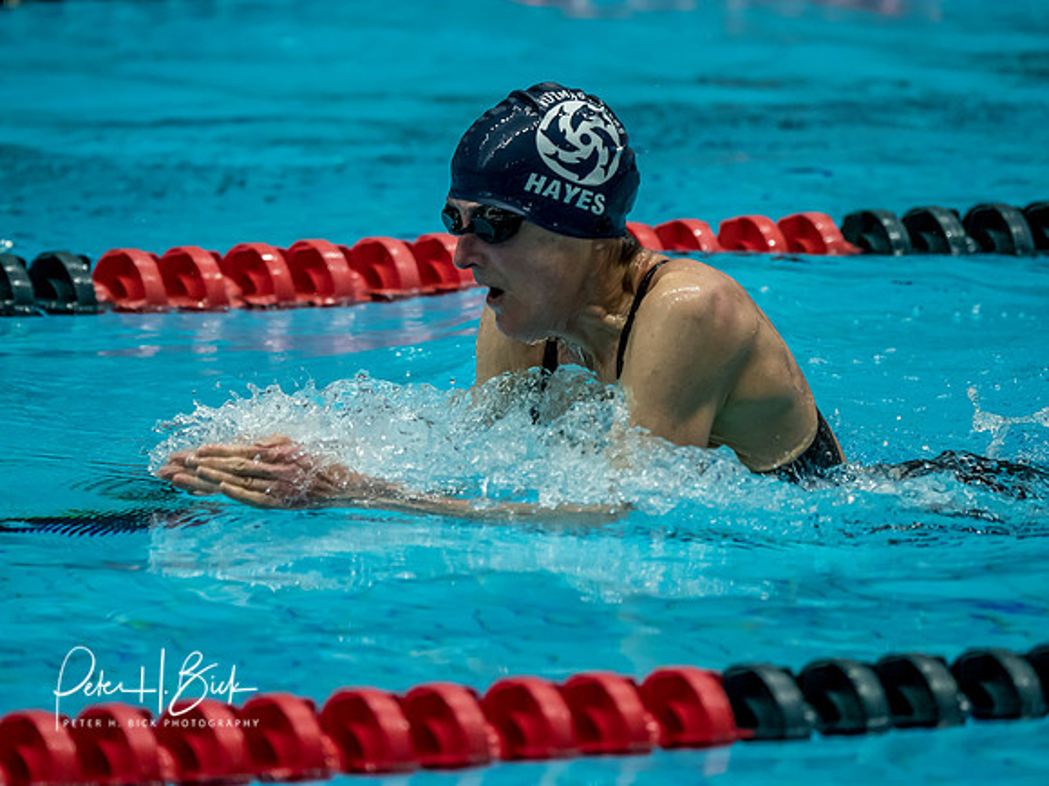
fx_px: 12152
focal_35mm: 401
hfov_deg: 4.9
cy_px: 393
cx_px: 524
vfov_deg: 3.7
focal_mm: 200
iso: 2500
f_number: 2.8
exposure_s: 1/1000
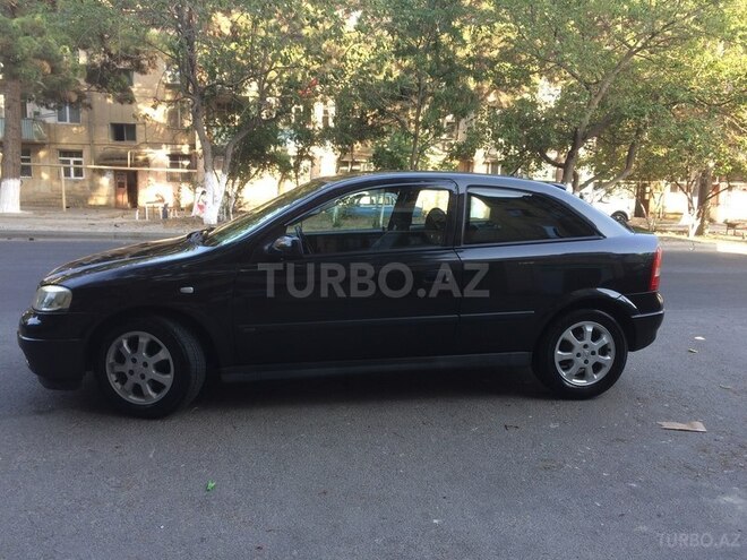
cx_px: 374
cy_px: 280
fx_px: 626
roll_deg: -2.7
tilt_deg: -11.6
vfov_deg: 48.2
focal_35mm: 29
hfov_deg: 61.7
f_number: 2.2
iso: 32
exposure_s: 1/100
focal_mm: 4.15
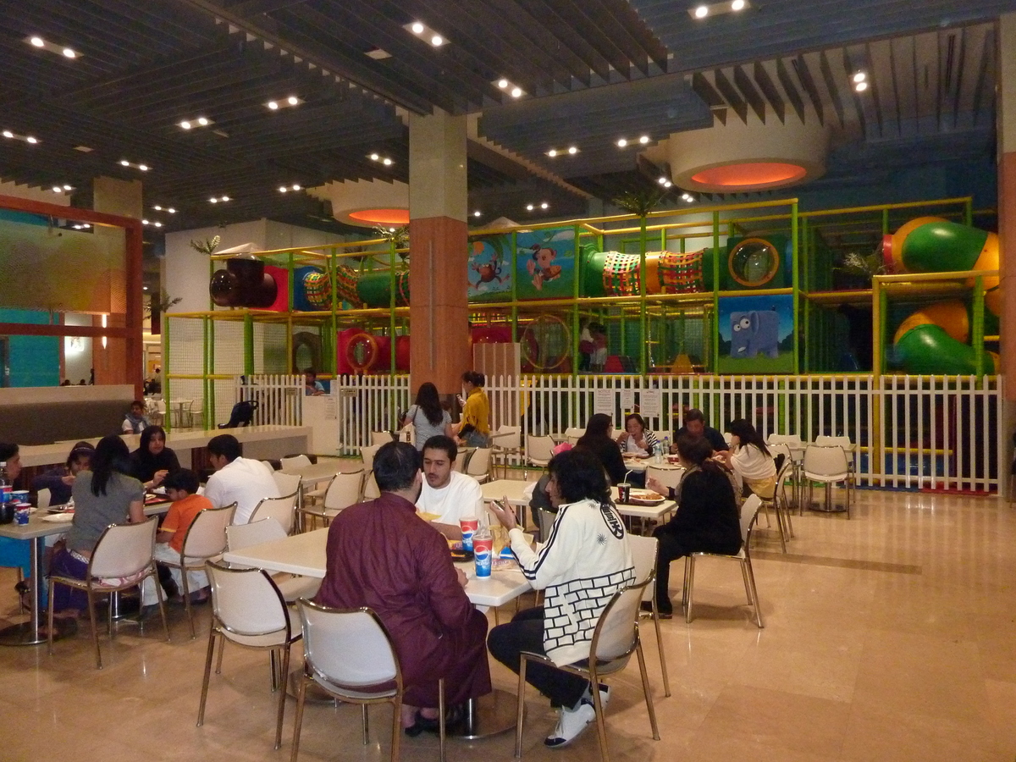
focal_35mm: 25
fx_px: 734
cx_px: 508
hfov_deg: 69.4
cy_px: 381
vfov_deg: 54.9
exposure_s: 1/125
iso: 640
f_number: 3.3
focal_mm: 4.1
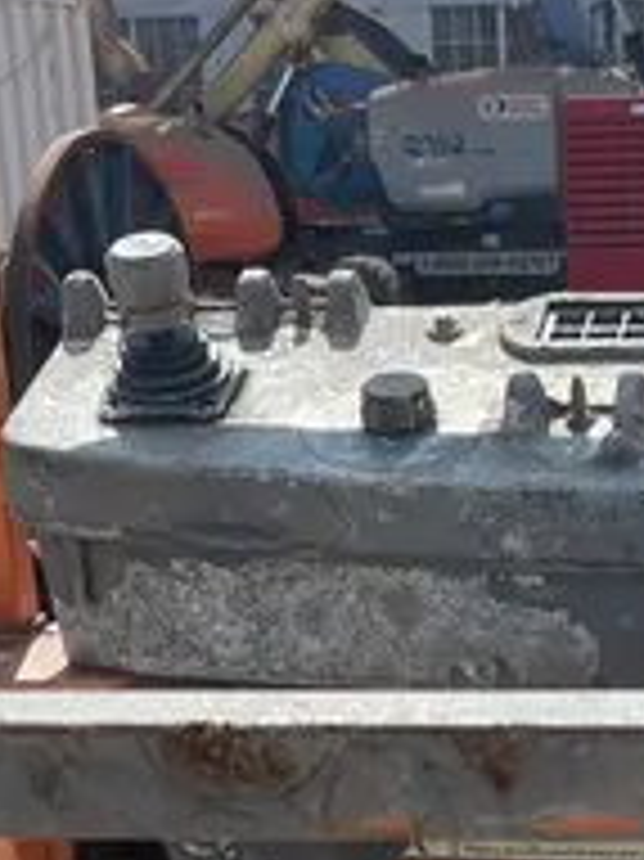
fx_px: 2483
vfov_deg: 18.4
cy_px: 1092
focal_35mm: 100
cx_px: 725
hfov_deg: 14.4
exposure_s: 1/1992
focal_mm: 5.1
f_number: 1.6
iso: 50
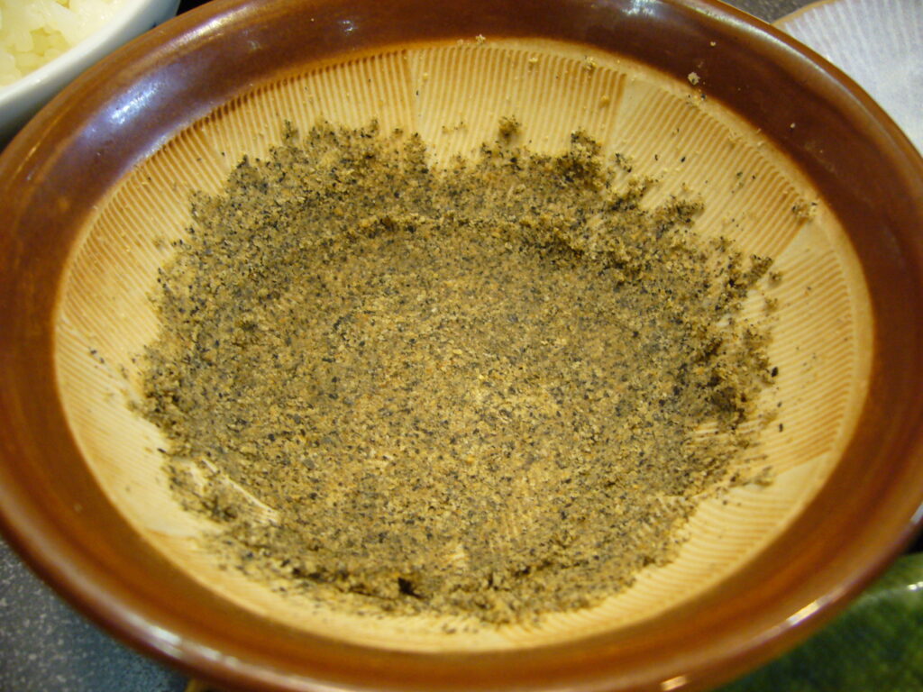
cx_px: 462
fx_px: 933
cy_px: 346
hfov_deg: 52.6
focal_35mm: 35
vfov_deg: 40.7
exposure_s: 1/8
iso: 200
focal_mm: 5.8
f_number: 2.8
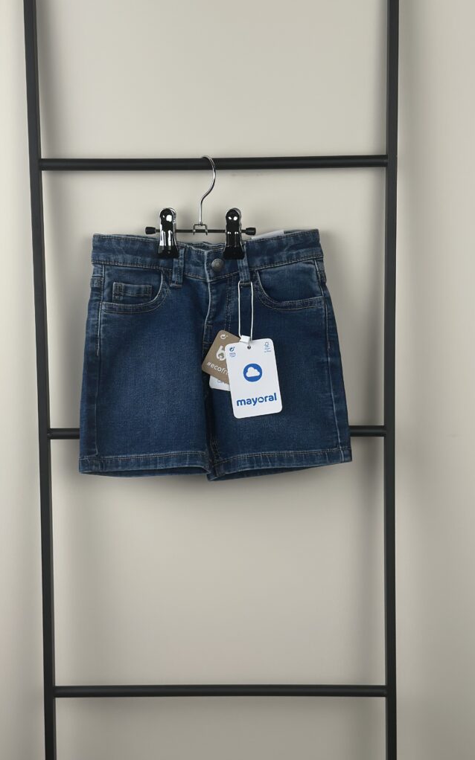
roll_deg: +0.0
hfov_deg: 25.3
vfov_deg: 39.6
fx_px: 1057
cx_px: 214
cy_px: 380
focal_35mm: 51
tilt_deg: -8.9
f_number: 1.78
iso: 80
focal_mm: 6.86
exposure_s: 1/402
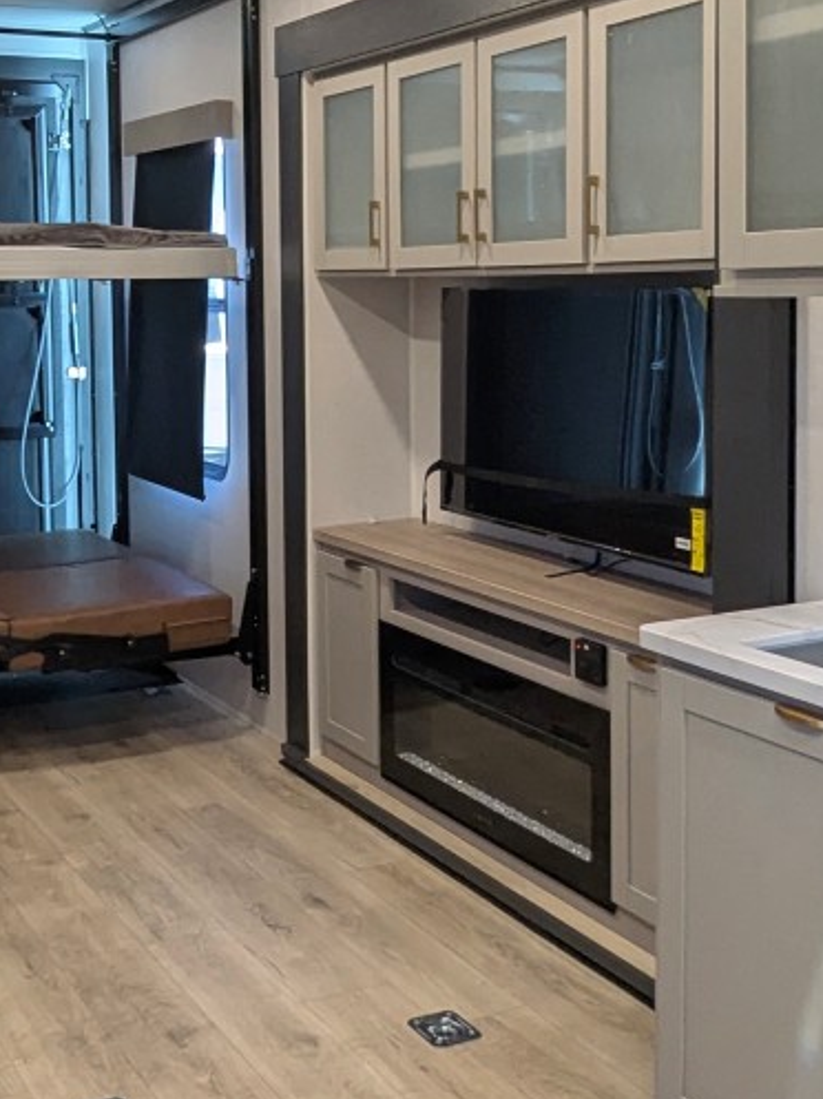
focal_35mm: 45
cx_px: 264
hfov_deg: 31.8
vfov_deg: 41.5
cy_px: 360
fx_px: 1428
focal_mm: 2.35
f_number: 2.2
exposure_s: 1/77.1
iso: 257
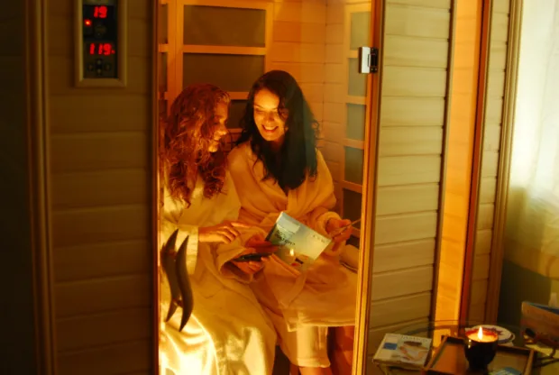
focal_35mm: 42
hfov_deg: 46.3
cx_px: 280
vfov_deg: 32.0
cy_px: 188
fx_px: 653
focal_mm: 28
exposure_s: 1/15
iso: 200
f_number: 4
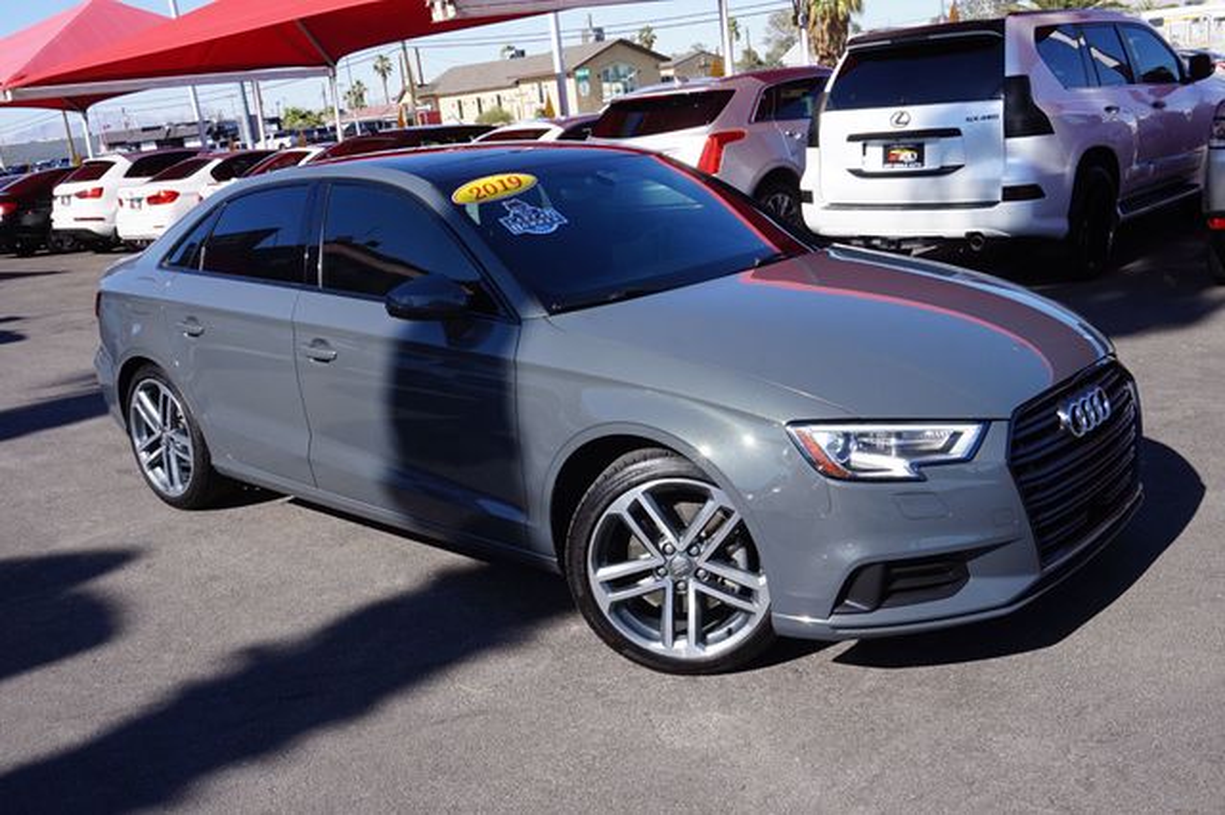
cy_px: 408
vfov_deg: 38.3
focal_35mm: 34
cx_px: 612
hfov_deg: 55.1
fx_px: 1173
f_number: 13
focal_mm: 23
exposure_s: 1/80
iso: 100
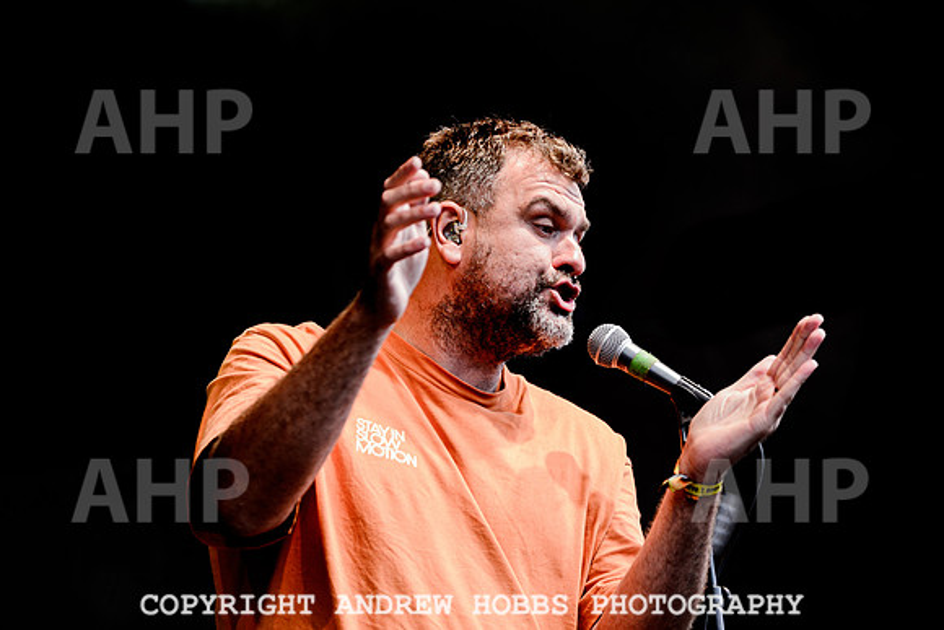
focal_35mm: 172
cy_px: 180
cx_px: 674
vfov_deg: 8.0
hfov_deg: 11.9
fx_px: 4501
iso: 500
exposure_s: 1/200
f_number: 3.5
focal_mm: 120
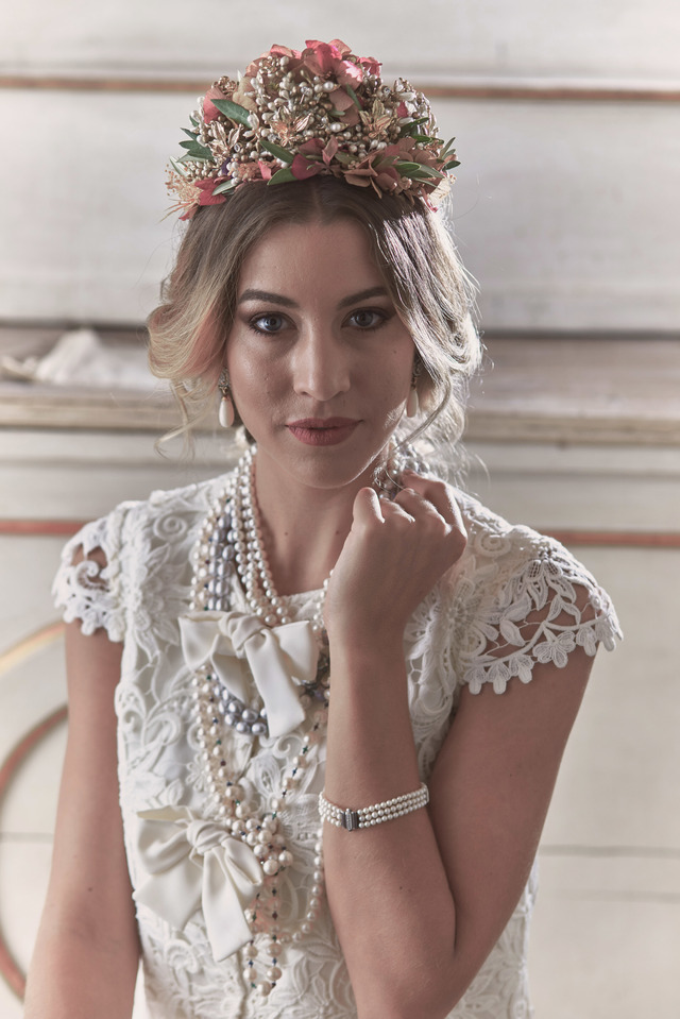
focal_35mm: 105
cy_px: 510
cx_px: 340
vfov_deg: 19.5
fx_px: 2973
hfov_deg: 13.0
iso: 320
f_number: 4.5
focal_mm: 105
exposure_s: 1/160
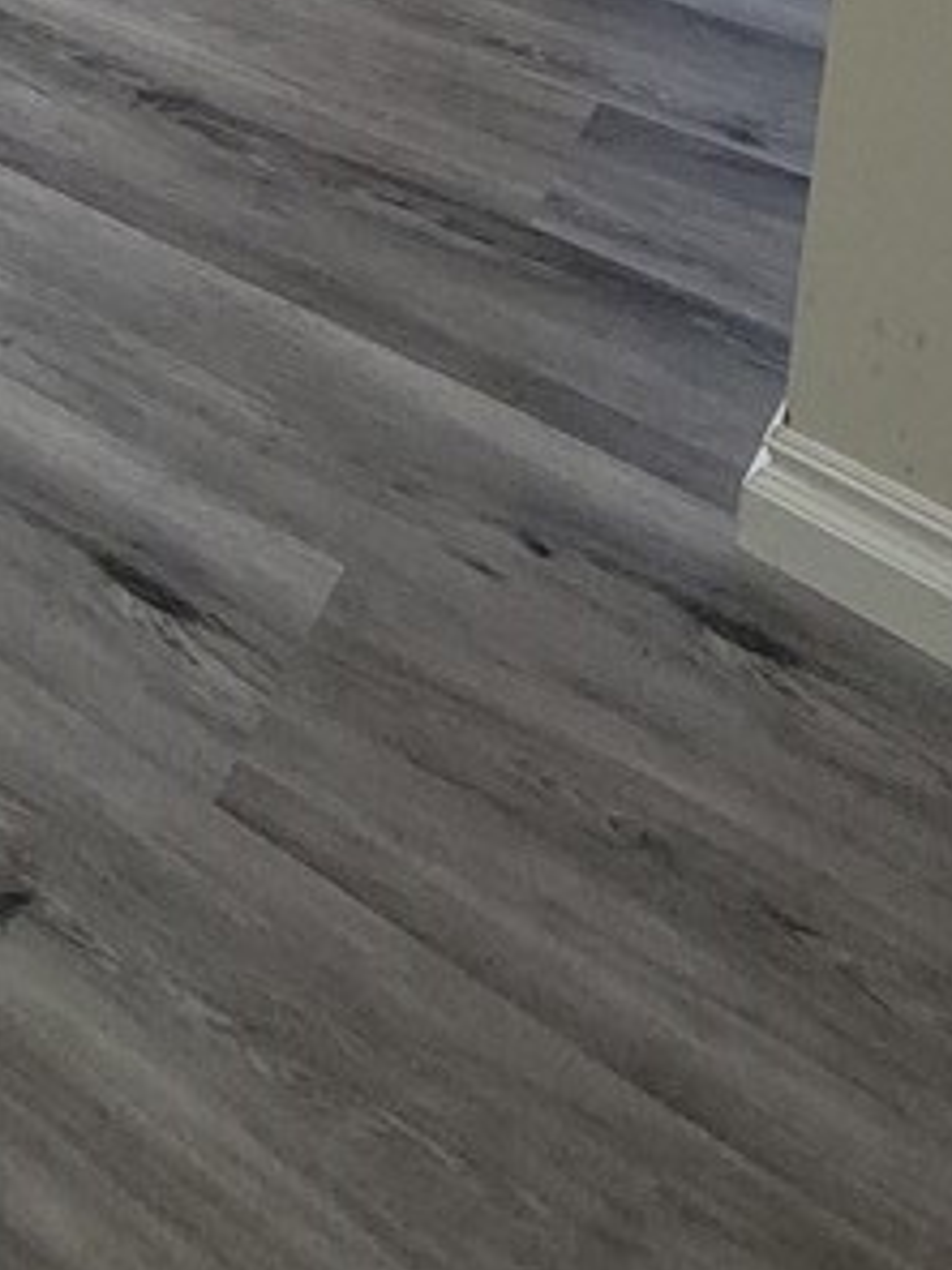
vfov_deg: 29.0
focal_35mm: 45
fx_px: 1650
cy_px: -575
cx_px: -39
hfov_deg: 29.6
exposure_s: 1/60
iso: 125
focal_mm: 2.2
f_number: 2.2
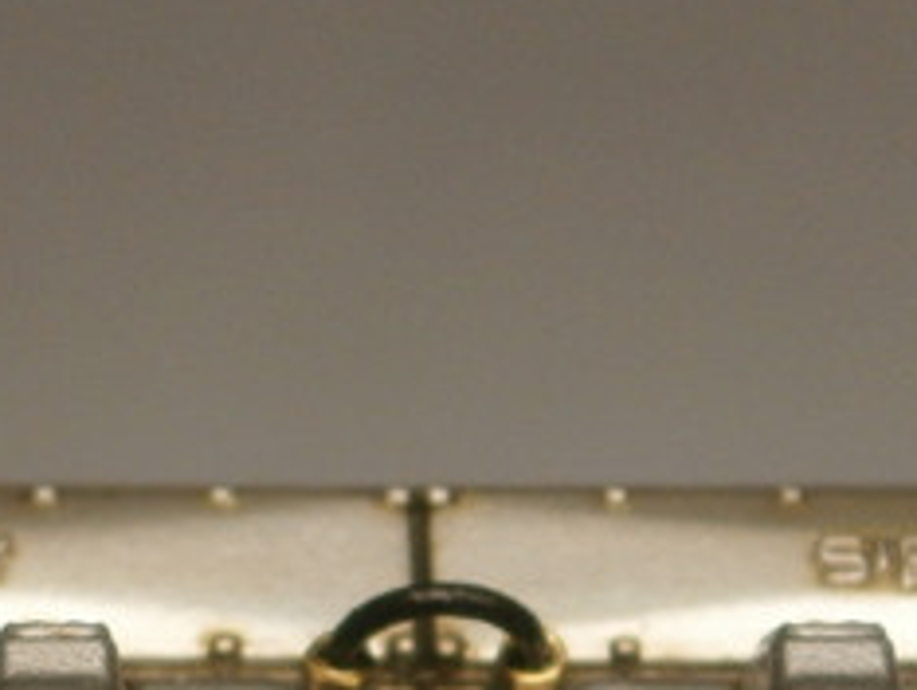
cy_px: 1482
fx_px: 5675
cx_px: 343
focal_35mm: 214
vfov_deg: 6.7
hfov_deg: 9.2
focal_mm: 8.3
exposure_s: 1/125
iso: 100
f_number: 3.4
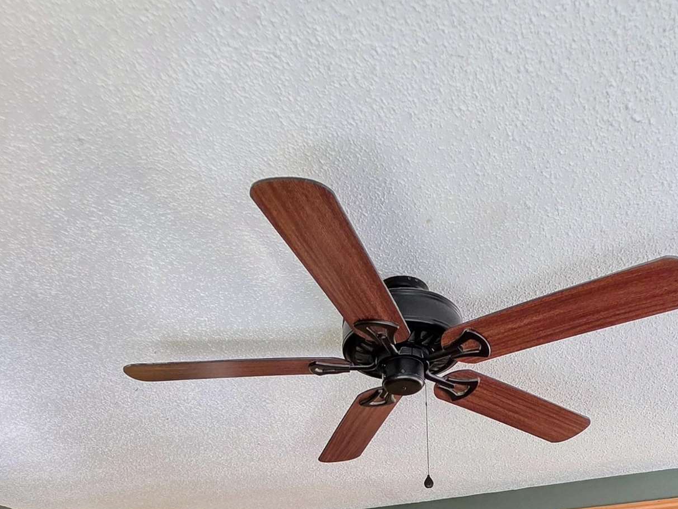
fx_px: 646
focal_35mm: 33
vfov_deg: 35.0
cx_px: 385
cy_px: 597
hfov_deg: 55.2
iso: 160
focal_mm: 2.2
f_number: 1.9
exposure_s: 1/120
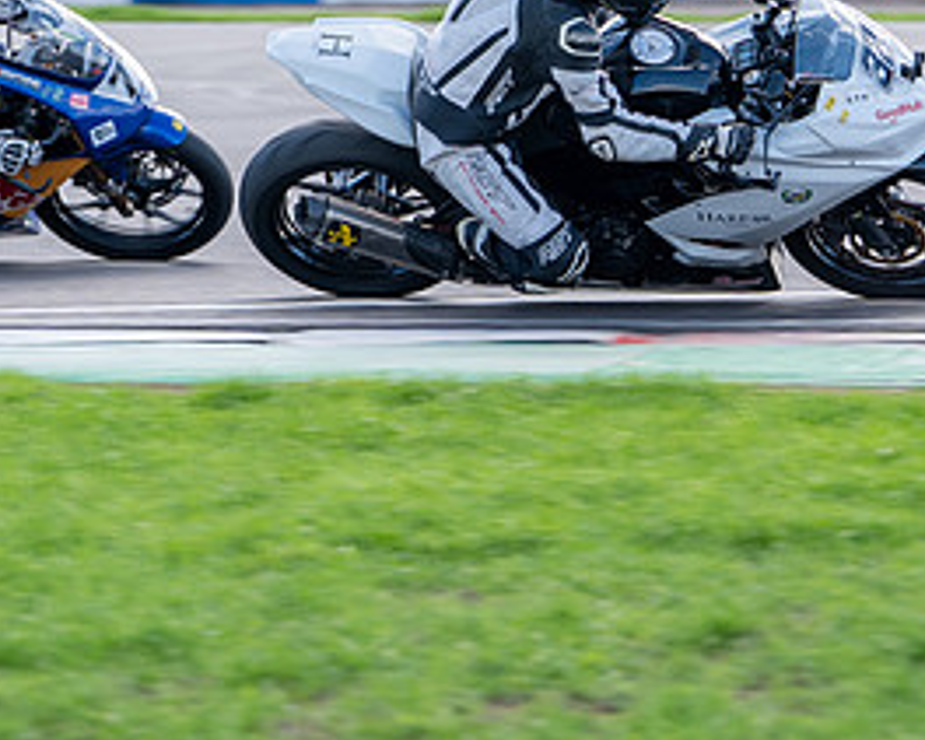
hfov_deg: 5.3
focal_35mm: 366
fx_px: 10016
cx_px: 603
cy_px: 129
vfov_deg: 4.2
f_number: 5
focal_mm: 151
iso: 320
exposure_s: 1/500
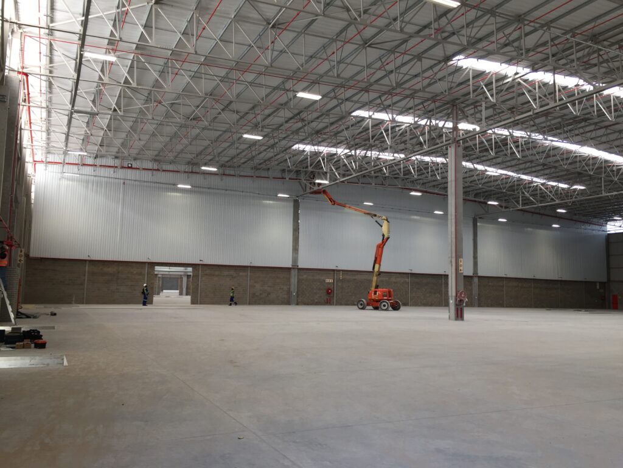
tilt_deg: +4.4
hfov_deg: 61.7
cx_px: 312
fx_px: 522
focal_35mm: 29
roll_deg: -2.5
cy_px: 234
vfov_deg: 48.2
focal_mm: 4.15
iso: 32
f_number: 2.2
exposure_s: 1/50
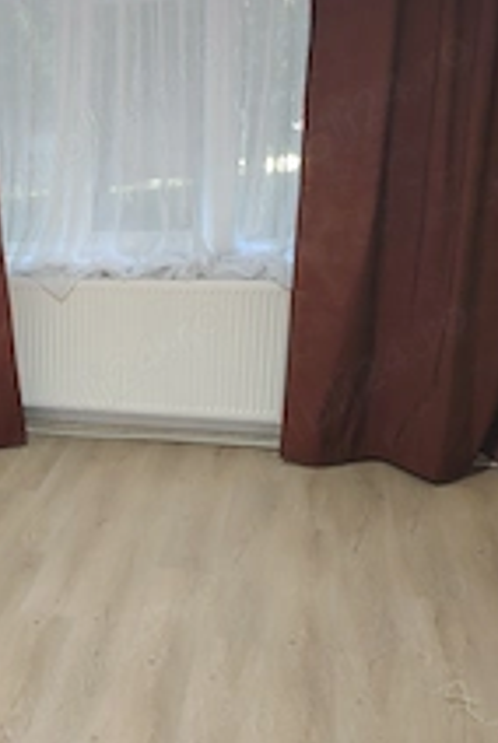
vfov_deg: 41.7
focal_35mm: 47
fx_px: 972
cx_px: -14
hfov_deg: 27.0
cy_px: 445
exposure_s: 1/33.3
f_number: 1.75
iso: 1234
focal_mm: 5.25
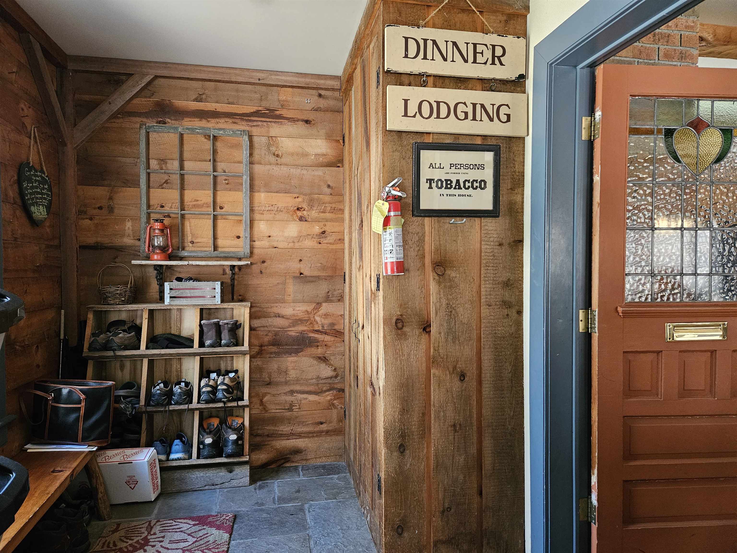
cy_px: 276
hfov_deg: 73.9
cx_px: 368
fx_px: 490
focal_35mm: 23
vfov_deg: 58.9
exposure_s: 1/60
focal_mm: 5.4
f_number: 1.8
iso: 640
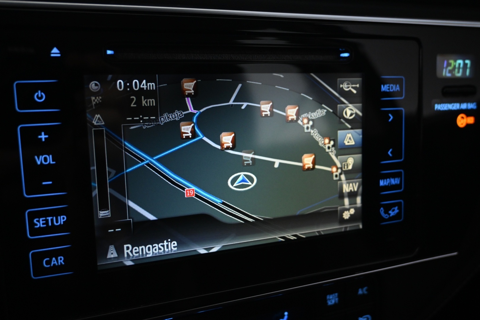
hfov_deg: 56.1
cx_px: 240
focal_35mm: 34
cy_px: 160
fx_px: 450
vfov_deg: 39.1
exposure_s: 1/20
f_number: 4
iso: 1600
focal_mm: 22.5
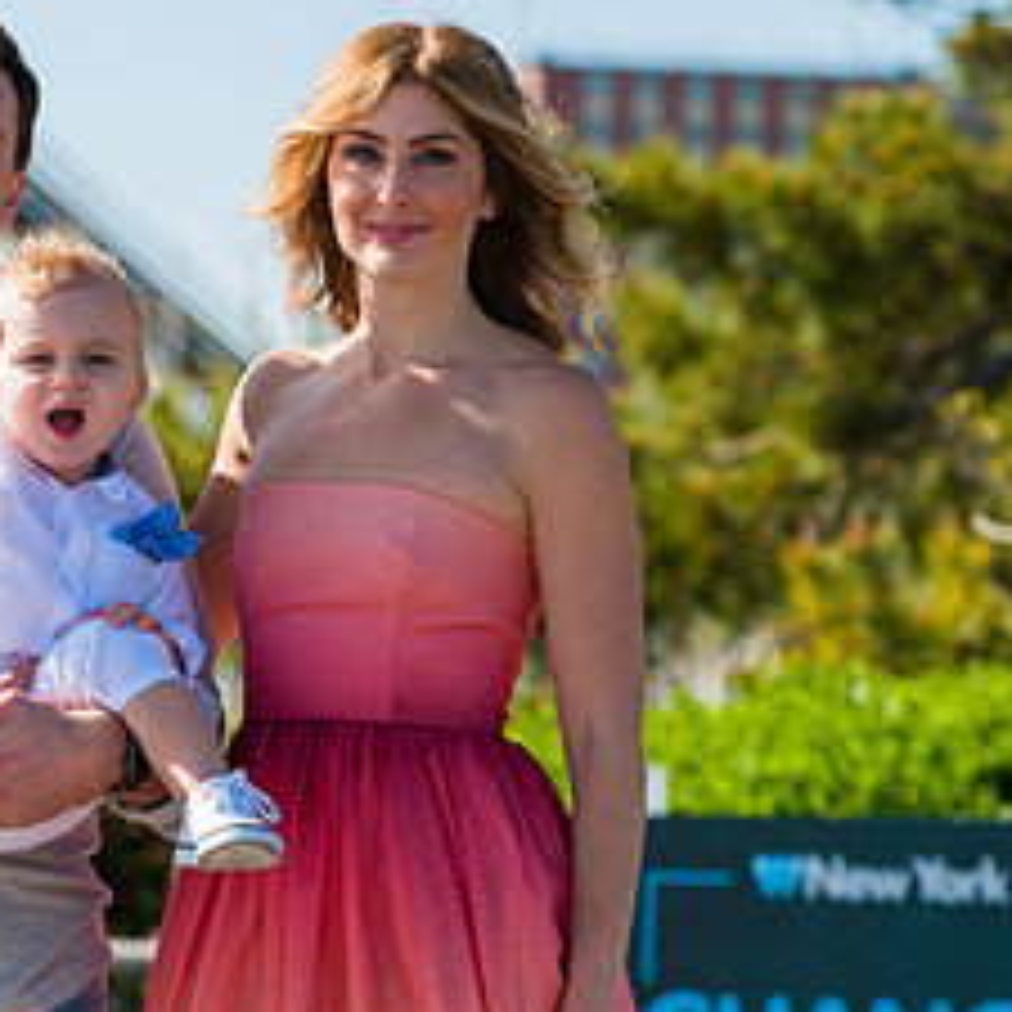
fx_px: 8104
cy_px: 535
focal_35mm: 245
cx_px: -225
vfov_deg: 7.1
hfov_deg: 7.1
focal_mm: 112
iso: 200
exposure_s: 1/2000
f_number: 5
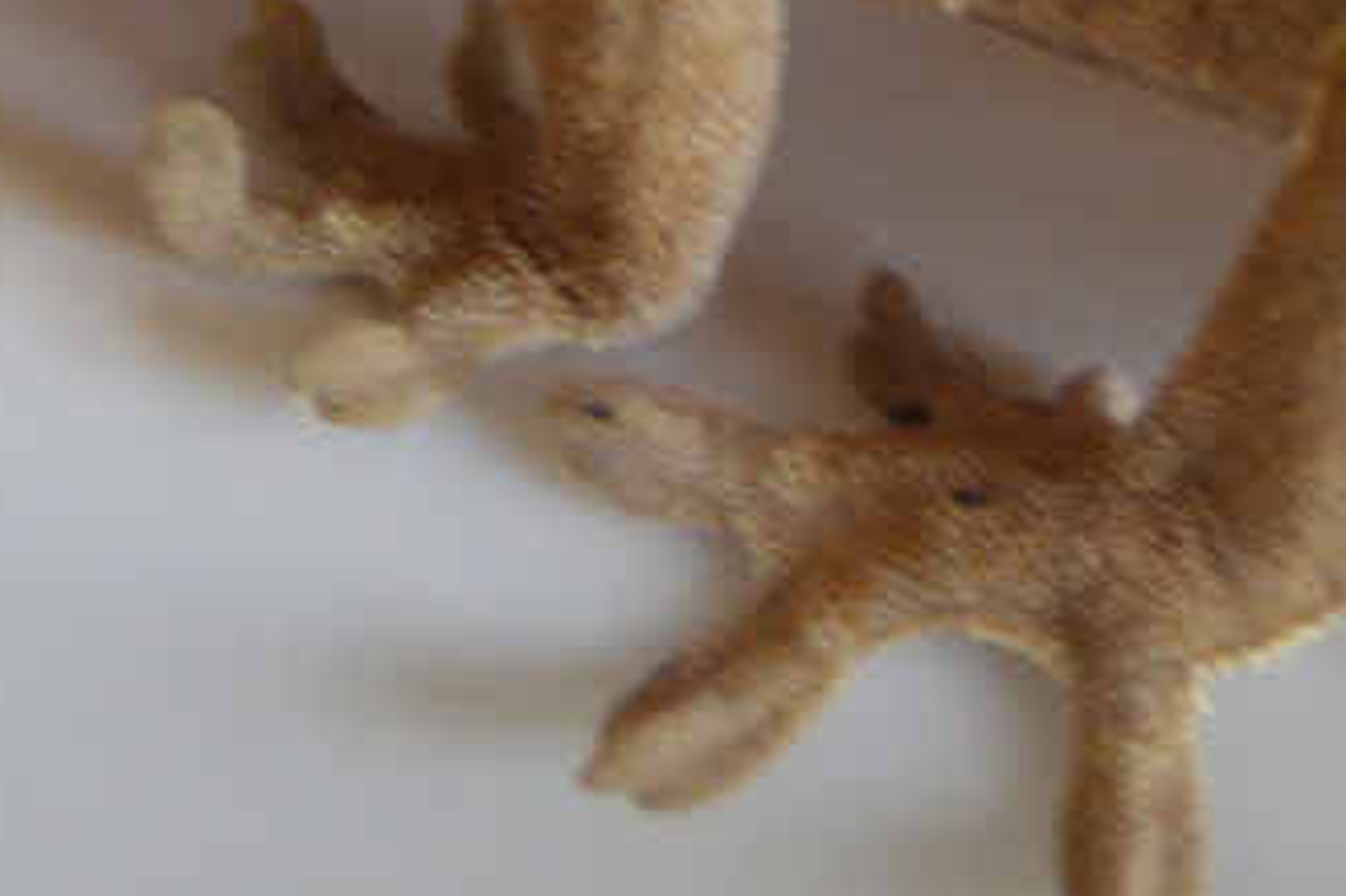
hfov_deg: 7.1
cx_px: 364
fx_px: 10912
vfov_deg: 4.6
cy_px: -843
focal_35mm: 292
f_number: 5
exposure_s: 1/60
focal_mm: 40
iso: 400
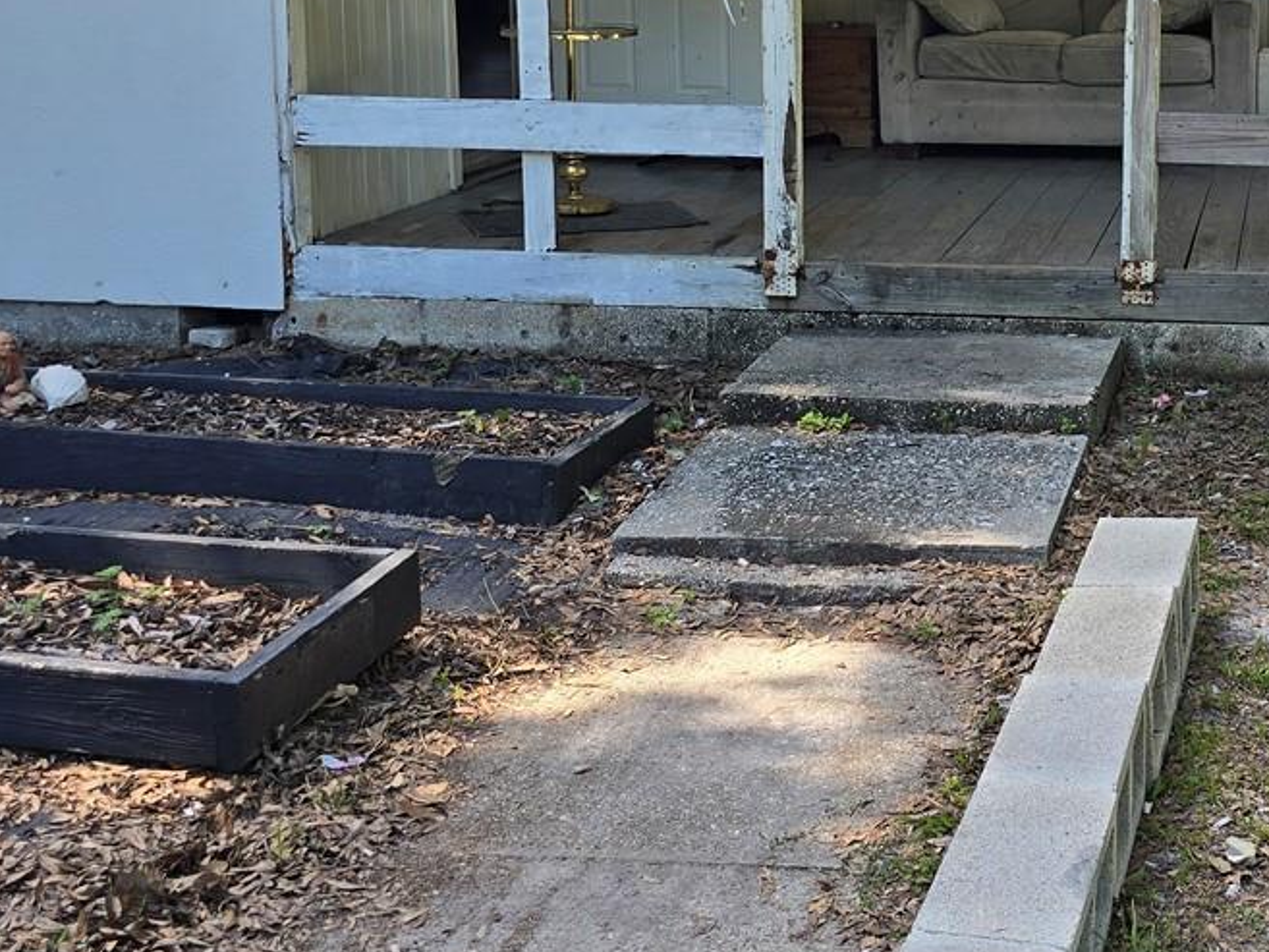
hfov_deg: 32.5
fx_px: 2053
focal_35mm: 56
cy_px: 214
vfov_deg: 25.7
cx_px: 1159
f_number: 1.7
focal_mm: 6.3
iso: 12
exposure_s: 1/180
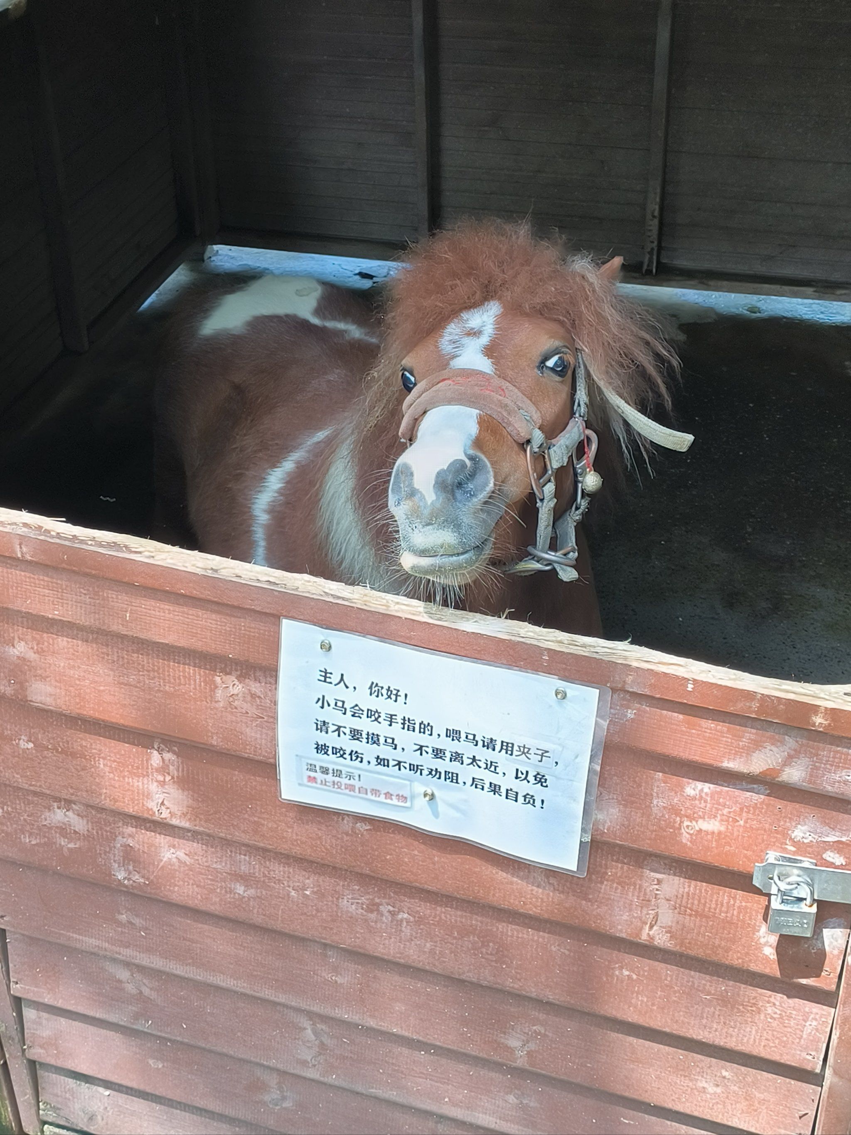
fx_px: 1606
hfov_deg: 29.7
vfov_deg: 38.9
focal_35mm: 49
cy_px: 568
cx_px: 426
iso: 176
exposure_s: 1/100
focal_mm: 5.52
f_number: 1.9
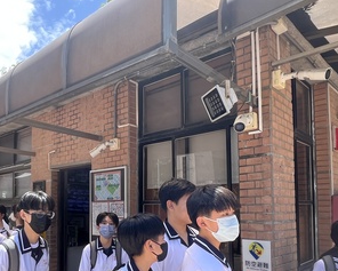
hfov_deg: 56.9
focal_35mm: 30
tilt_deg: +2.7
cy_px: 190
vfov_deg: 47.4
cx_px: 100
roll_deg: -0.3
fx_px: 300
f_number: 1.8
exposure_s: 1/371
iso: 32
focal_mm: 1.57
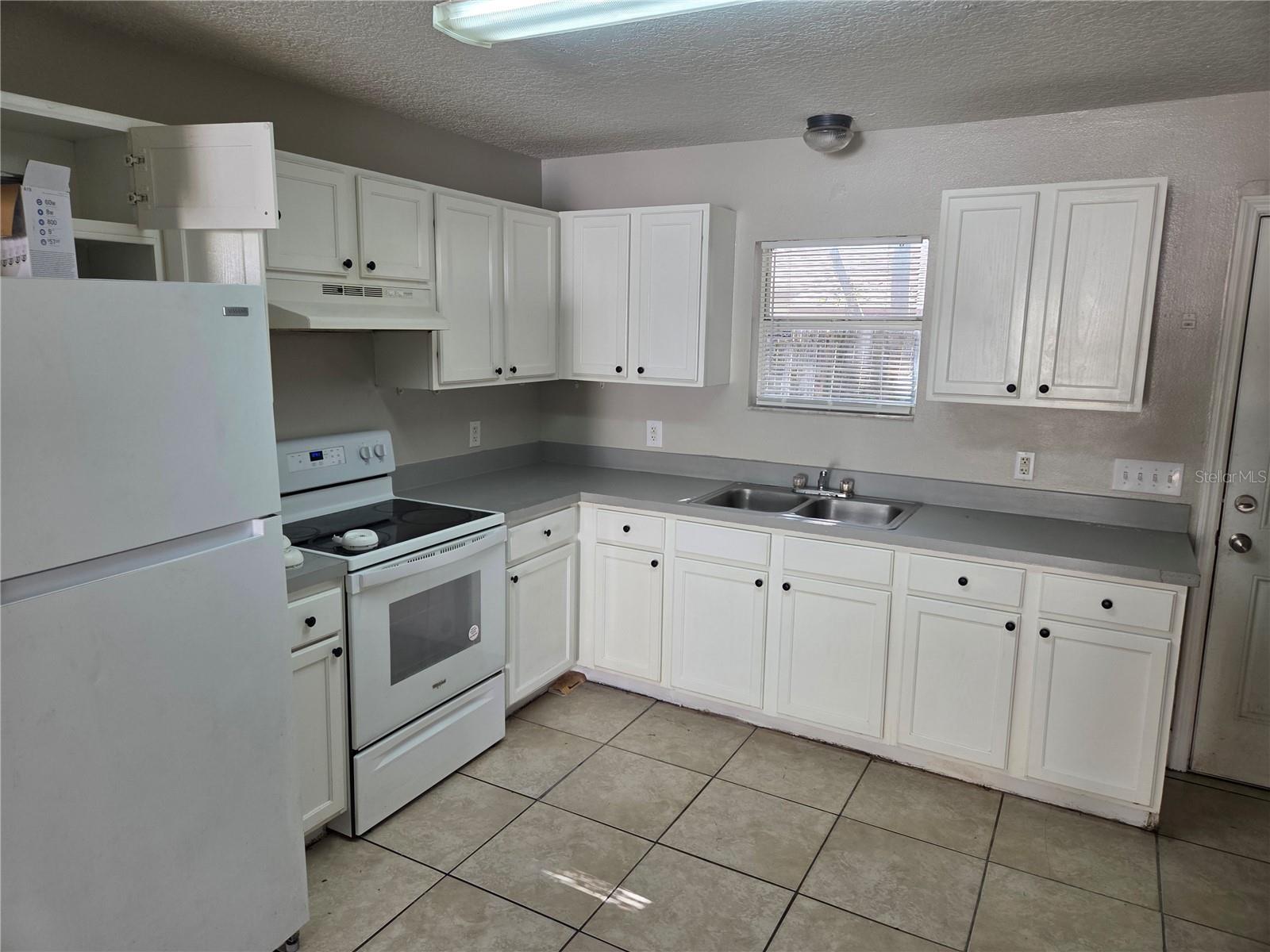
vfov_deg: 58.9
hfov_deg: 73.9
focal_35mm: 23
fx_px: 844
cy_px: 476
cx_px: 635
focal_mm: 5.4
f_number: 1.8
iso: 160
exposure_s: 1/120
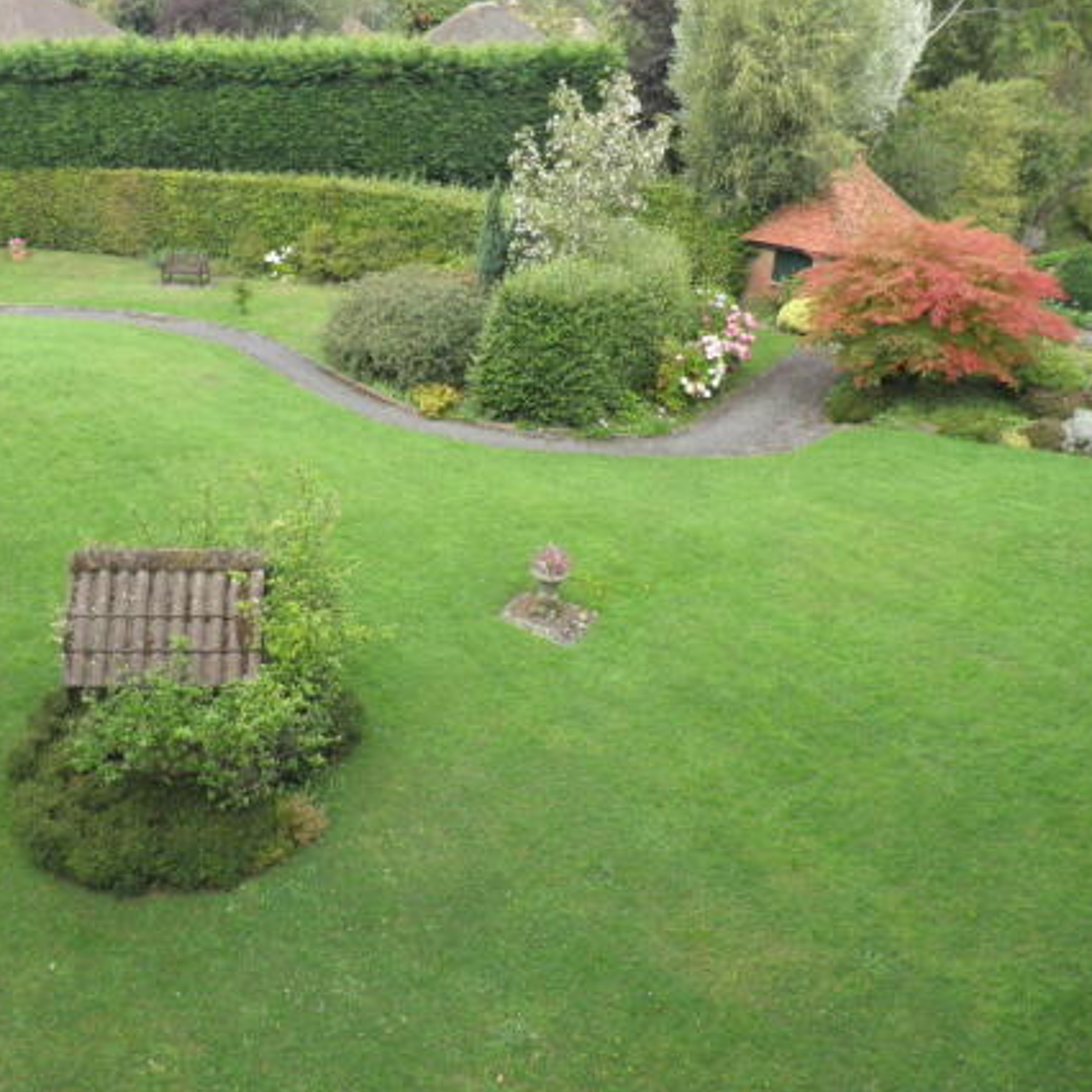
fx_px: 1035
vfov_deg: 55.6
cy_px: 547
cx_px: 391
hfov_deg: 54.8
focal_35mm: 29
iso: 64
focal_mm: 4.3
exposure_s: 1/125
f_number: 3.3
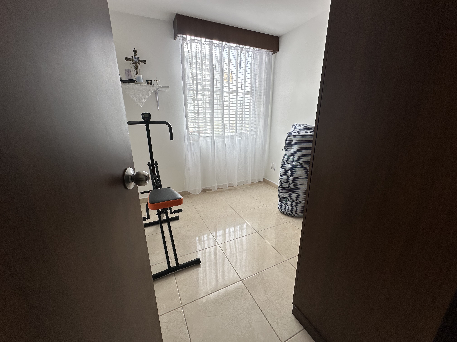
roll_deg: -0.3
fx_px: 185
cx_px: 228
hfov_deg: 102.1
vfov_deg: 85.7
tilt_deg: -16.0
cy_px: 171
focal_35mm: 14
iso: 50
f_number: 2.2
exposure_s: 1/120
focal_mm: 2.22
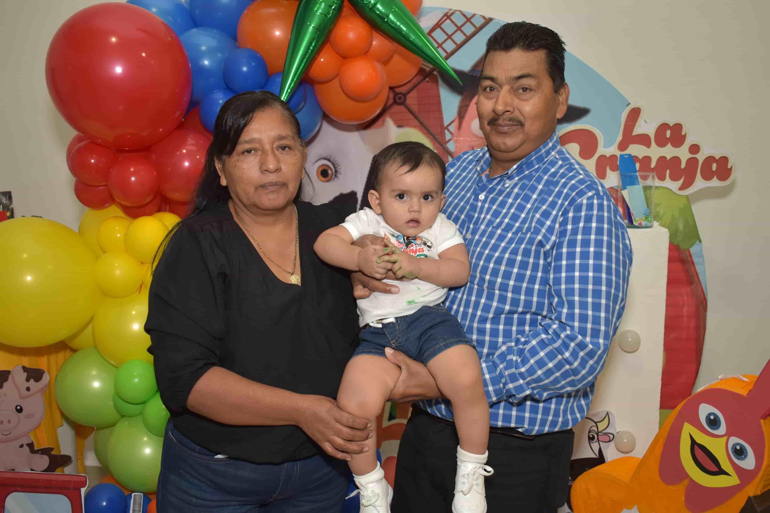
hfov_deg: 51.3
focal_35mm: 38
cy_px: 256
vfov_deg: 35.5
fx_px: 802
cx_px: 385
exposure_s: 1/60
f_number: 4.5
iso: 400
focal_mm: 25
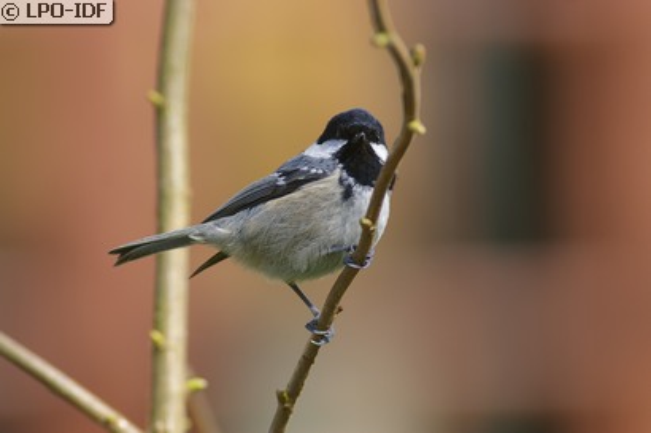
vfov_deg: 3.1
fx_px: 8134
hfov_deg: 4.6
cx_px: 326
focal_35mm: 450
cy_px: 216
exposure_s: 1/500
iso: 200
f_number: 4
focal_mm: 300
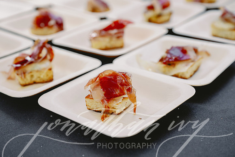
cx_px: 118
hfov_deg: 28.8
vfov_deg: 19.5
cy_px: 78
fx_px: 457
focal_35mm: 70
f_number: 5.6
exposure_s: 1/800
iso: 800
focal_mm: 70
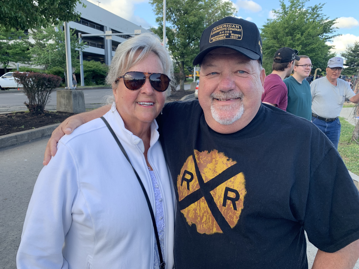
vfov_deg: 53.1
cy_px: 134
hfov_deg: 67.3
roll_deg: +0.7
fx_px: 270
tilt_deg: -12.8
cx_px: 180
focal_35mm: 26
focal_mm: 4.25
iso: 25
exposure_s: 1/234
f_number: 1.8
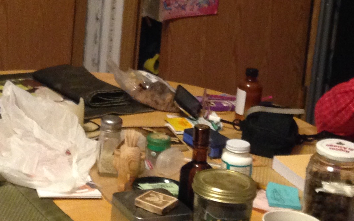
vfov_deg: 12.1
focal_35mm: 107
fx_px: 1032
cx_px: 24
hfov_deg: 19.1
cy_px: -14
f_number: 2.4
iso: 320
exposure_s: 1/20
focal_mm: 4.12
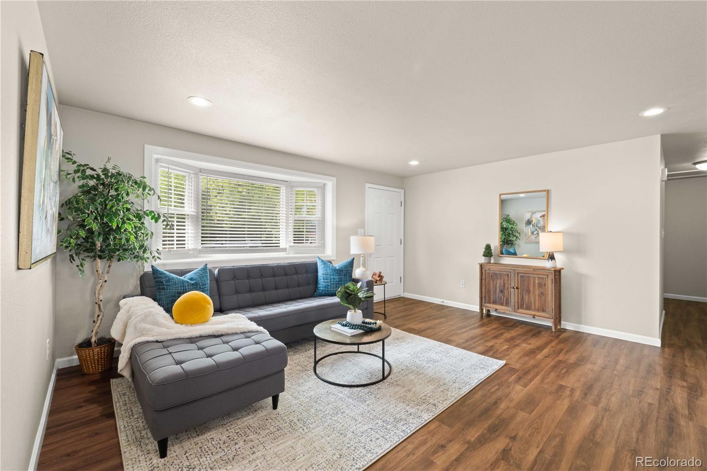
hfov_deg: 100.4
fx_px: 295
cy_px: 236
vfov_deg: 77.3
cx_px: 354
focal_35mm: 15
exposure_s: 1/2.5
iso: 200
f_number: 10
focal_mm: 10
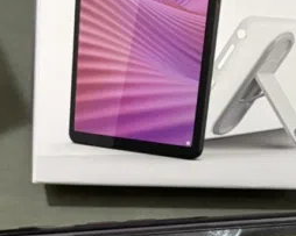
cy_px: 155
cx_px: 289
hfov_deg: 28.0
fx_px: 560
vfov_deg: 23.7
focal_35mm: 64
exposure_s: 1/60
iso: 400
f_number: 1.6
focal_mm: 5.96
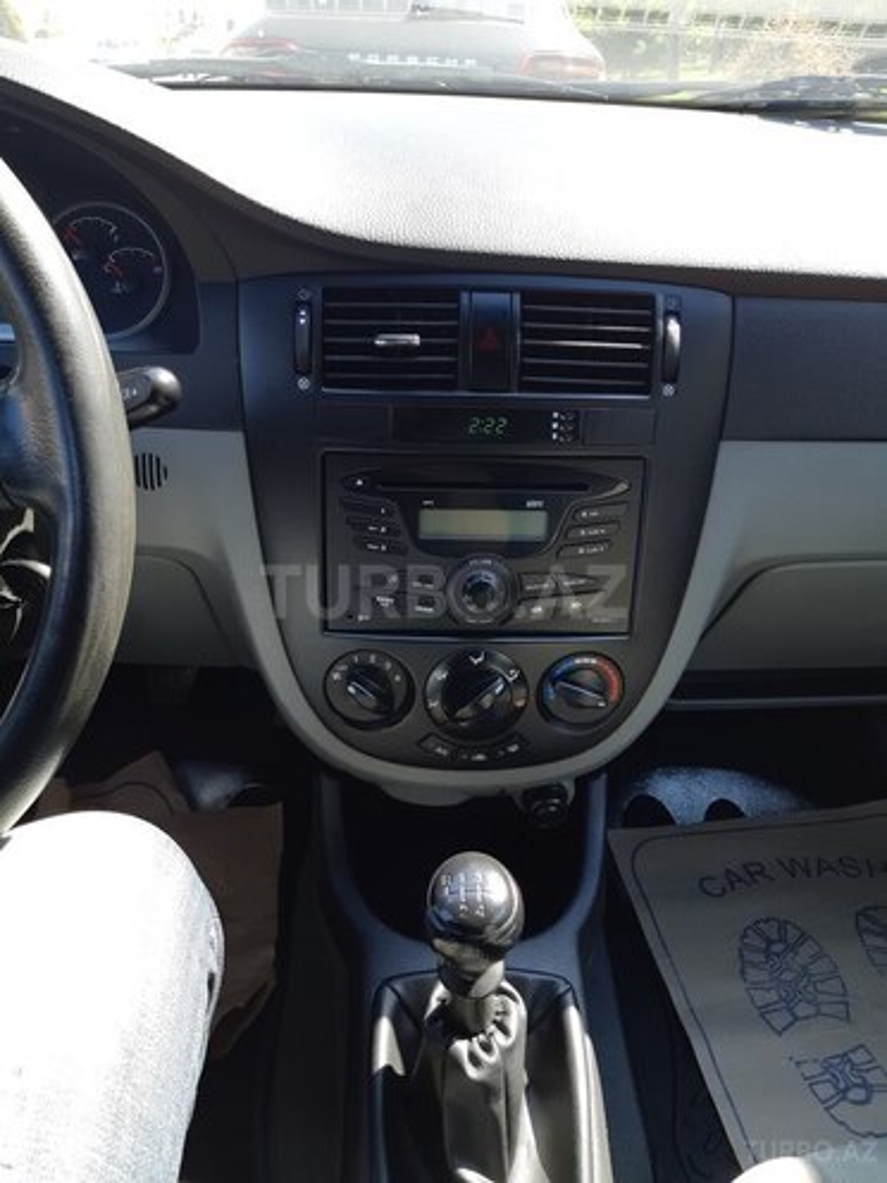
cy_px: 592
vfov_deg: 67.3
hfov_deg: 53.1
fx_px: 888
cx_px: 444
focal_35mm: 26
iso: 40
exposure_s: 1/174
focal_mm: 3.93
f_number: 1.7
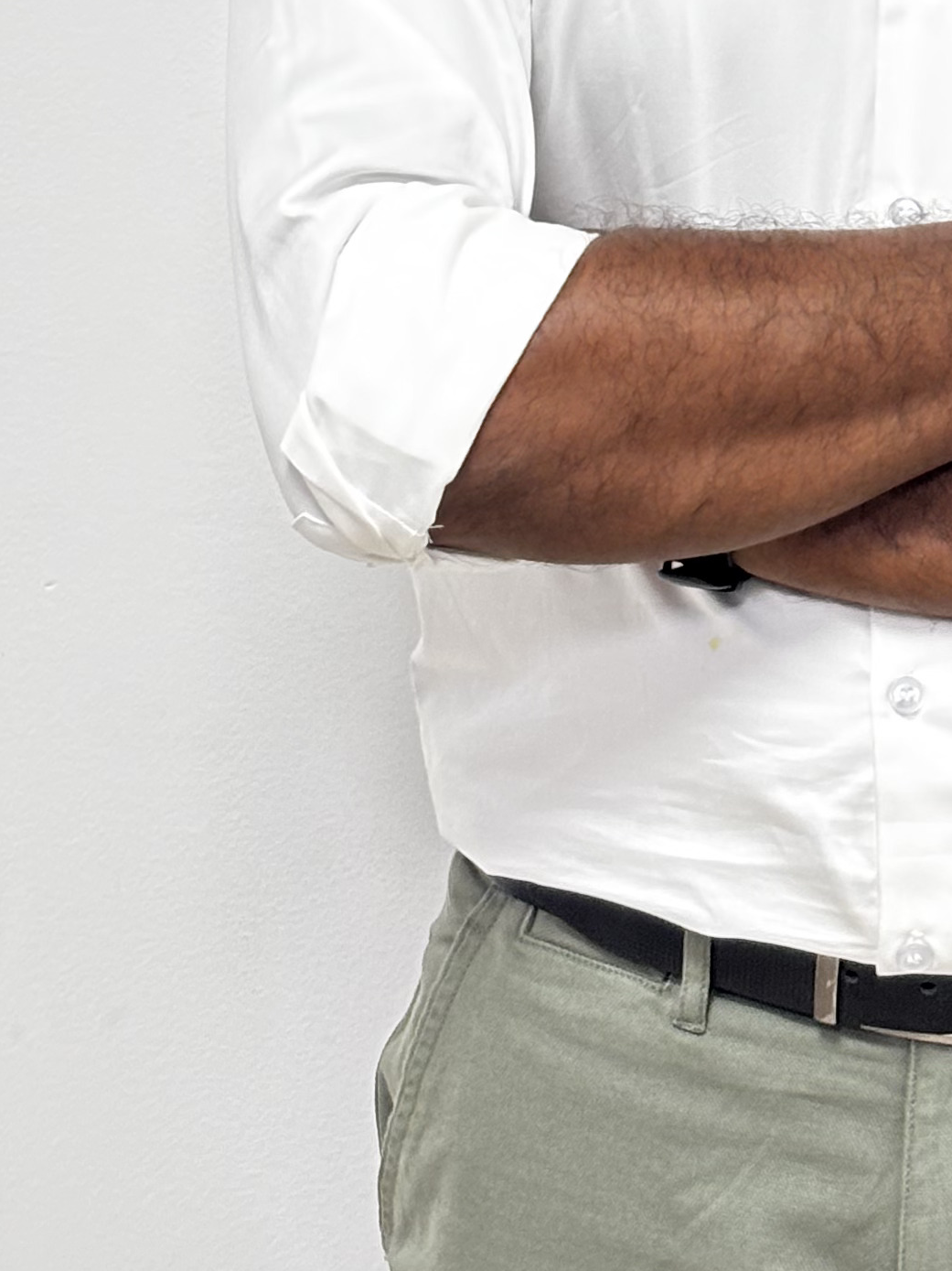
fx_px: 5540
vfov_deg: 12.6
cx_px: 919
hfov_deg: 9.8
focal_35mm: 151
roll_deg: -0.6
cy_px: -449
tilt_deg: -4.9
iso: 100
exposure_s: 1/50
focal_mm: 5.96
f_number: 1.6
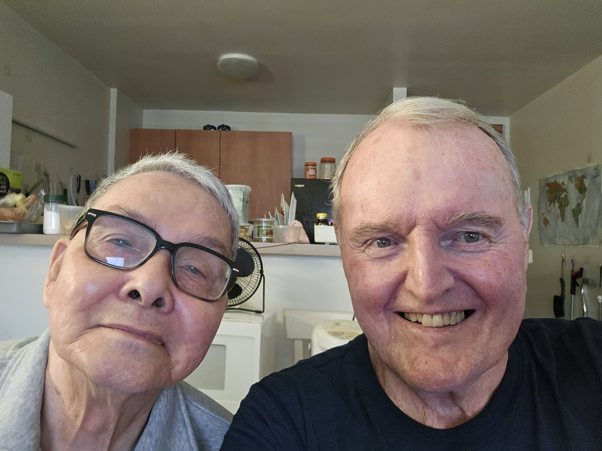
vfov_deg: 54.9
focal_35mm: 25
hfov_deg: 69.4
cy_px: 226
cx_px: 301
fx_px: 435
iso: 640
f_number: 2.2
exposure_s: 1/60
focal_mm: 3.3
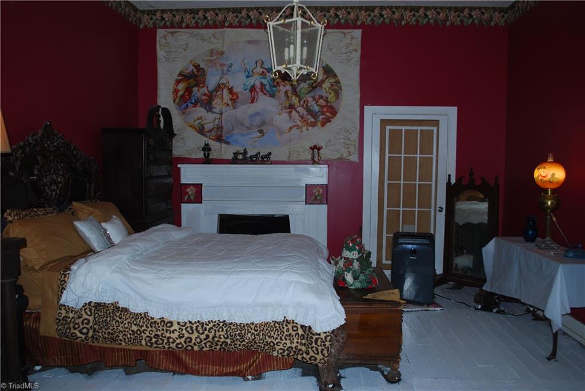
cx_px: 292
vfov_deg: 48.0
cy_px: 196
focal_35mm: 27
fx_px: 439
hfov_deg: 67.4
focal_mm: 18
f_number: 3.5
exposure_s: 1/60
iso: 200
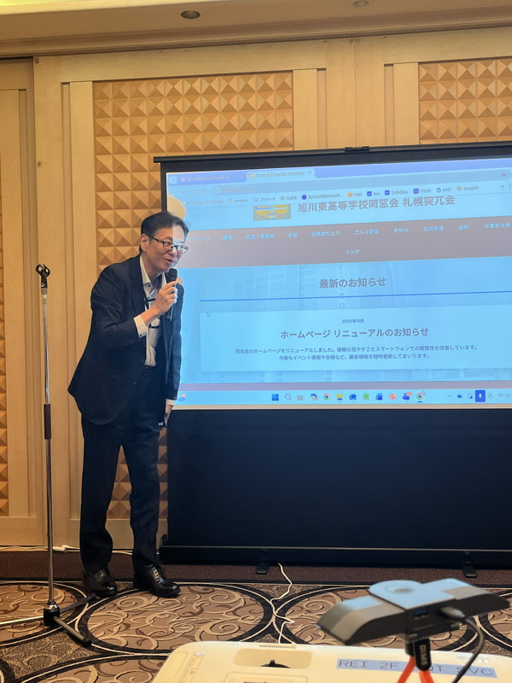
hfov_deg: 37.7
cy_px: 342
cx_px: 256
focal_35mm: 38
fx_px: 749
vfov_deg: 49.0
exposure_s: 1/100
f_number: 1.6
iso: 64
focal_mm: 5.1
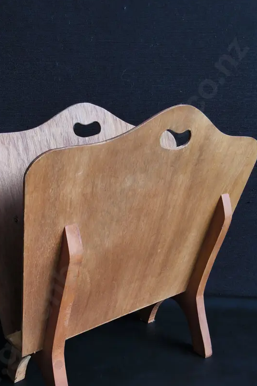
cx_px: 94
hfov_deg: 36.6
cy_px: 241
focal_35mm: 36
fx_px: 385
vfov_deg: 52.6
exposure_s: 1/100
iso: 50
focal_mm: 2.87
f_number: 2
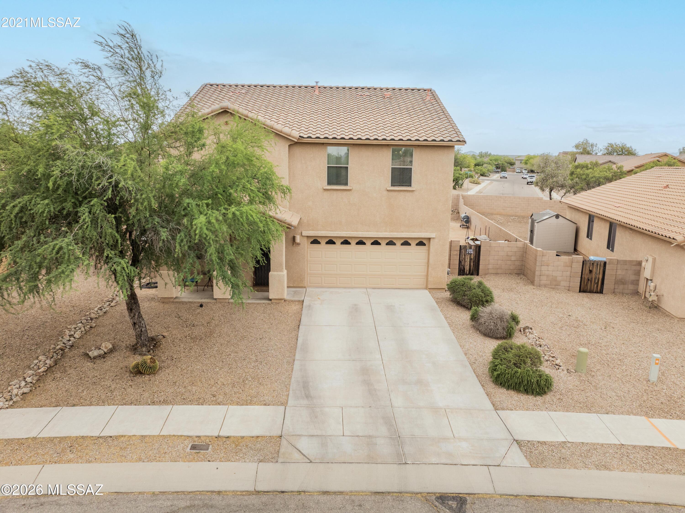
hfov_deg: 71.6
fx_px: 475
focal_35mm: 24
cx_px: 342
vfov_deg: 56.8
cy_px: 256
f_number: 2.8
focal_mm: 12.29
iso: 400
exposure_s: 1/40
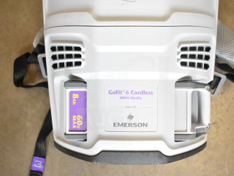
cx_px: 129
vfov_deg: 32.2
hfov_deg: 42.0
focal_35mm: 45
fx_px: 304
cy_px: 93
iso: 1600
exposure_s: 1/100
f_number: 5
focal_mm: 26
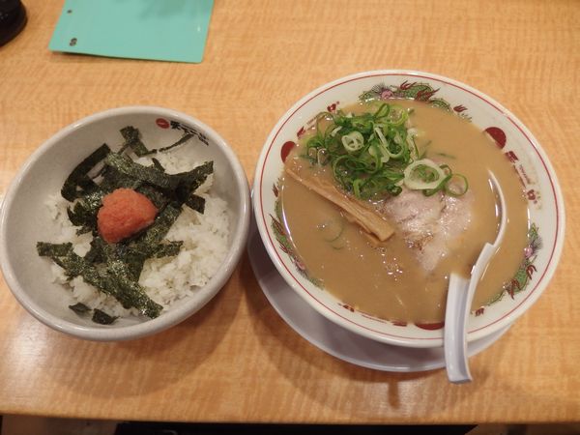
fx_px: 436
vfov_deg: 53.1
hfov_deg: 67.3
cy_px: 218
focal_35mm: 26
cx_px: 290
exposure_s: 1/50
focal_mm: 4.7
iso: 200
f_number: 1.8
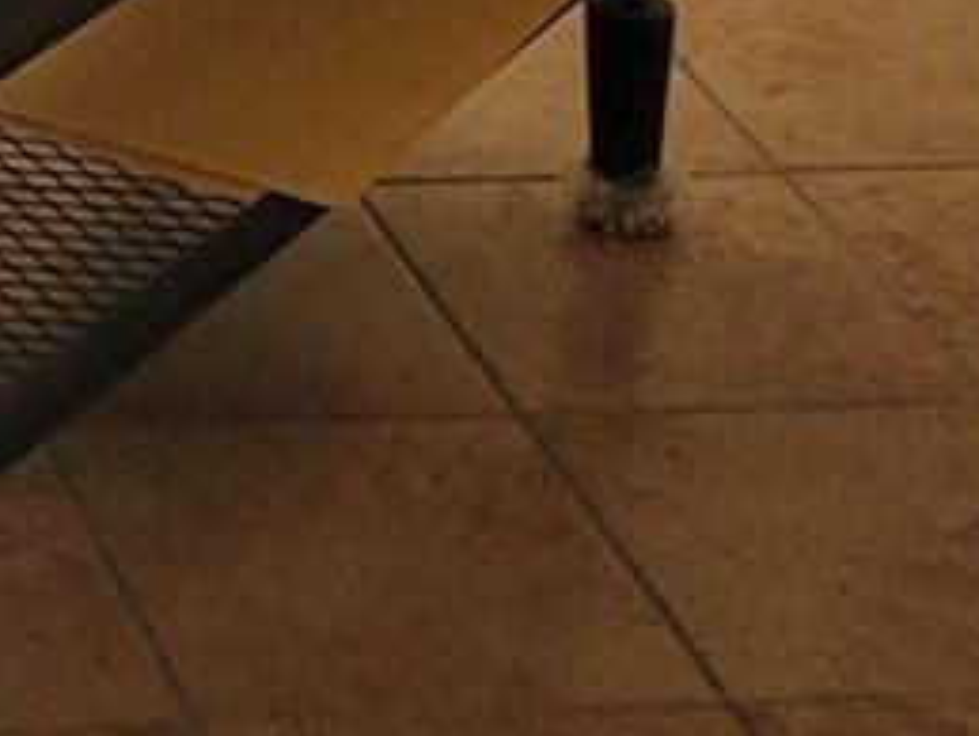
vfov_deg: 8.0
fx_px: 4558
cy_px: -1468
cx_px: -975
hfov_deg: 11.1
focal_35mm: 161
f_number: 1.8
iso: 160
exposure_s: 1/120
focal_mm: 5.4
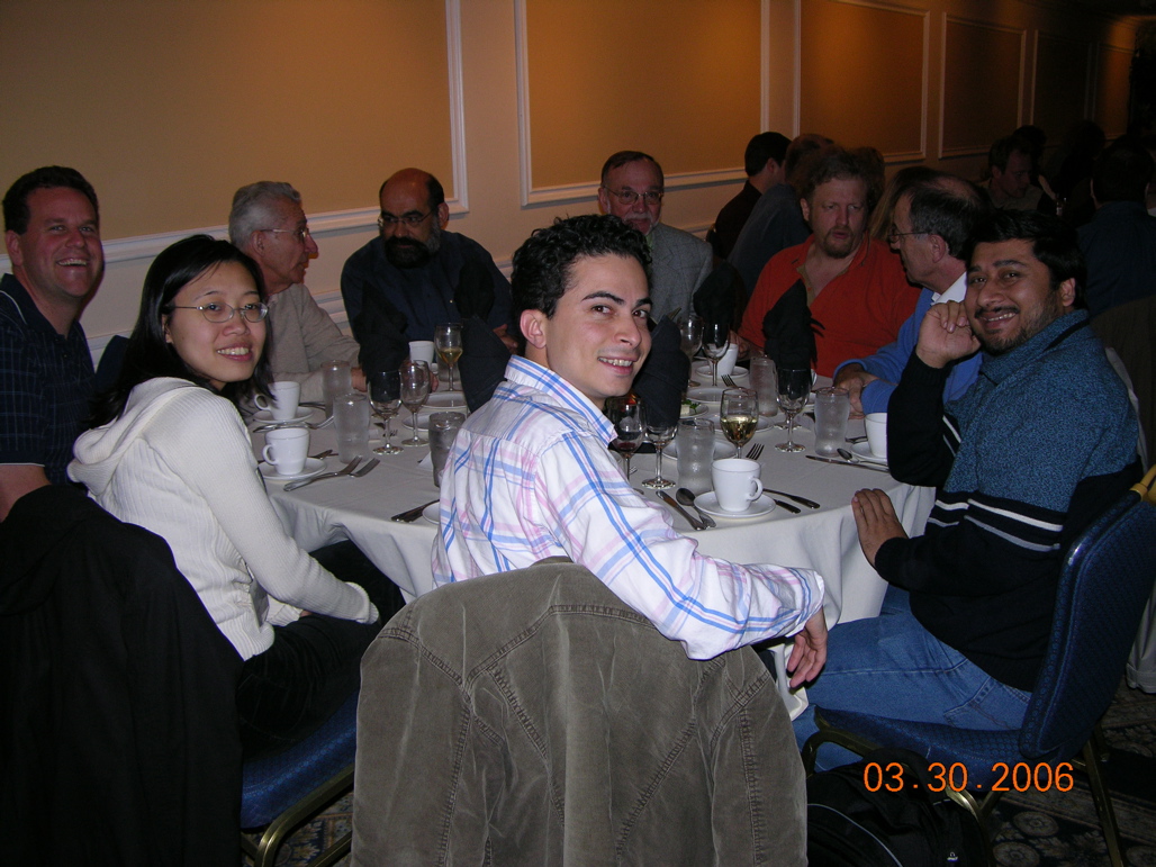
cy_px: 434
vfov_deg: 40.7
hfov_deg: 52.6
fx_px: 1169
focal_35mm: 35
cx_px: 578
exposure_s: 1/60.1
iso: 100
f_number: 2.8
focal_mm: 9
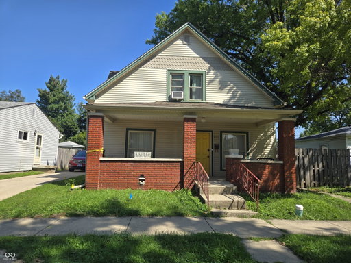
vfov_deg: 58.9
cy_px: 132
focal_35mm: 23
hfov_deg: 73.9
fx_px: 233
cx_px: 176
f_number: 1.8
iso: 25
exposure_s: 1/1081
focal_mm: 5.4
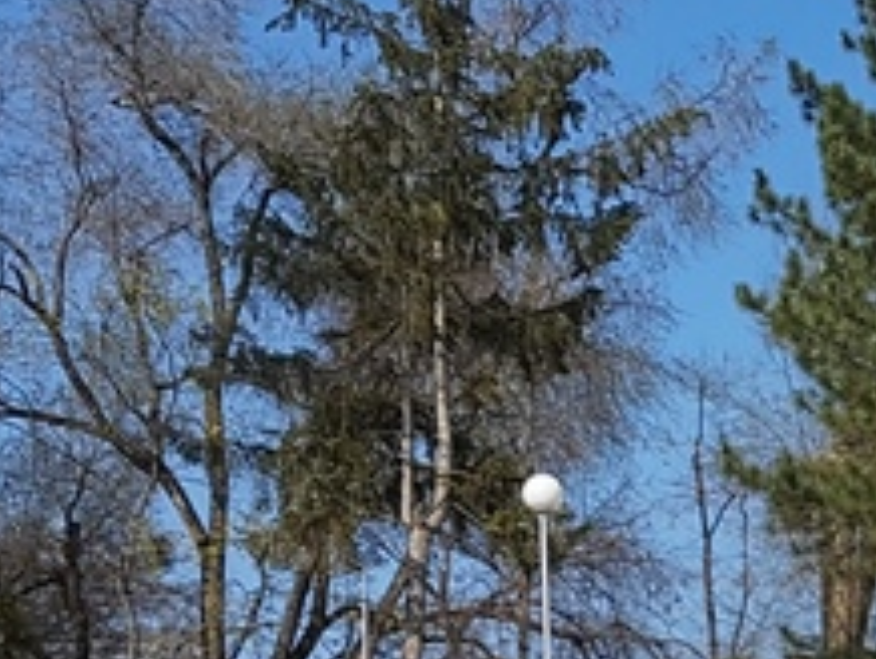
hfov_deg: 15.2
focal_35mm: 122
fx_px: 3091
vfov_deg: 12.0
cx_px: 1201
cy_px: 695
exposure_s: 1/2480
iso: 40
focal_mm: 4.2
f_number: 1.7
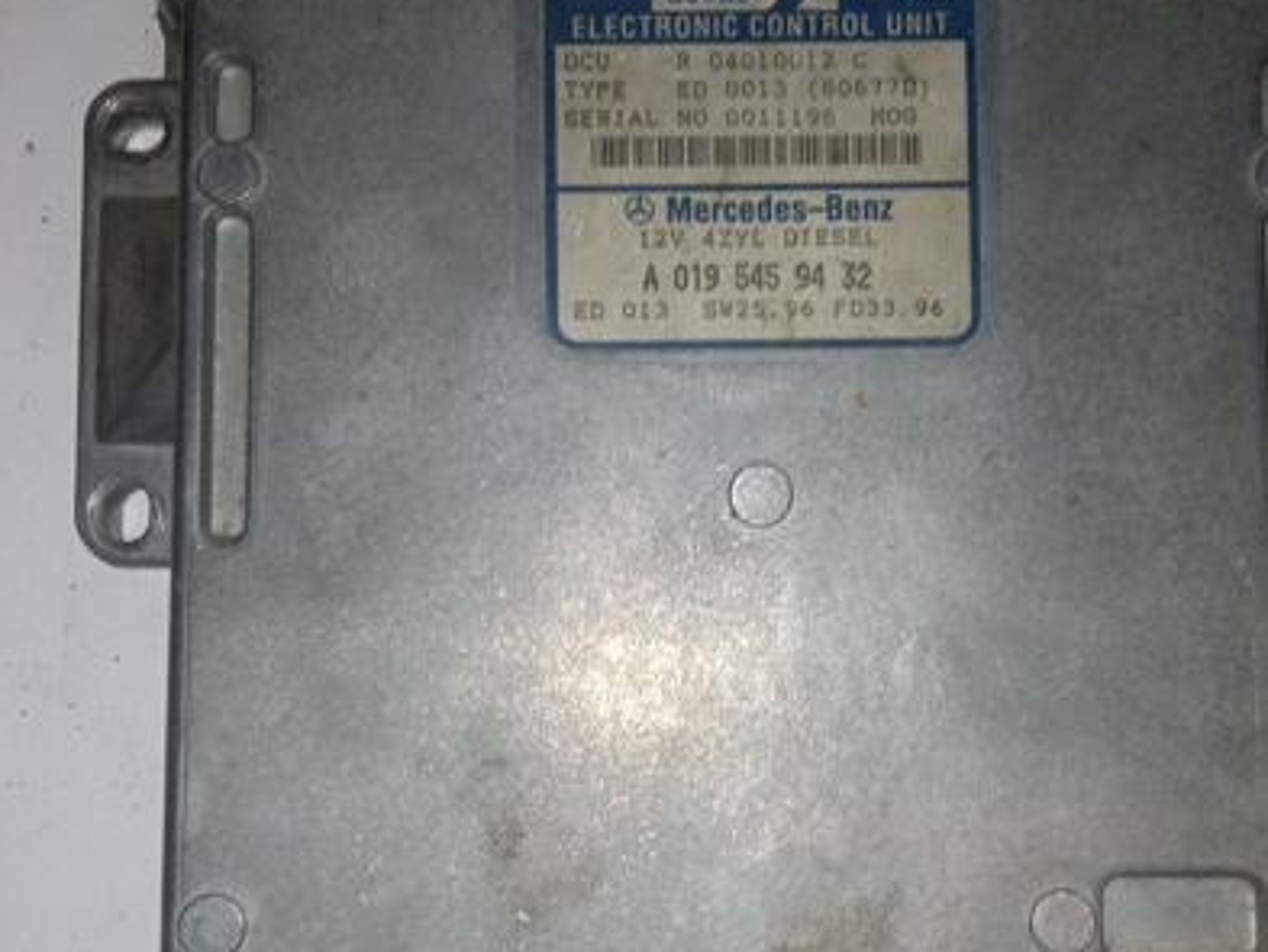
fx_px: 1612
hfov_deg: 42.9
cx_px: 661
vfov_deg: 32.9
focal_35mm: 44
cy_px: 494
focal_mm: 3.79
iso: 307
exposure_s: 1/33.3
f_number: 2.2
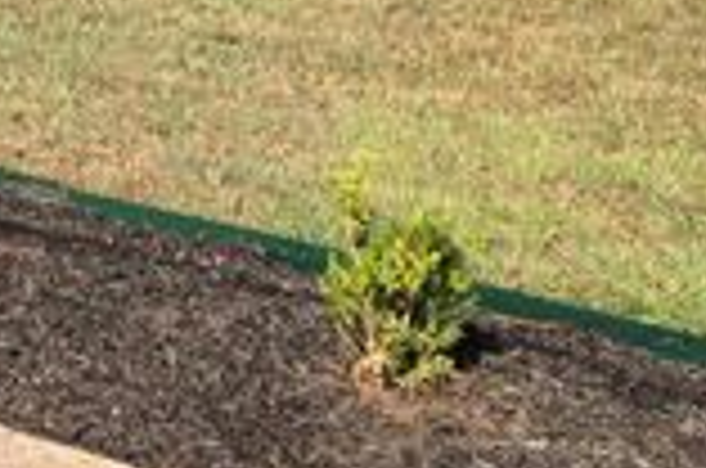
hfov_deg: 19.5
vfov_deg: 13.7
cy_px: -236
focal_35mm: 93
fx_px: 1820
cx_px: -315
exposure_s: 1/1215
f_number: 1.8
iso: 20
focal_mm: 3.99
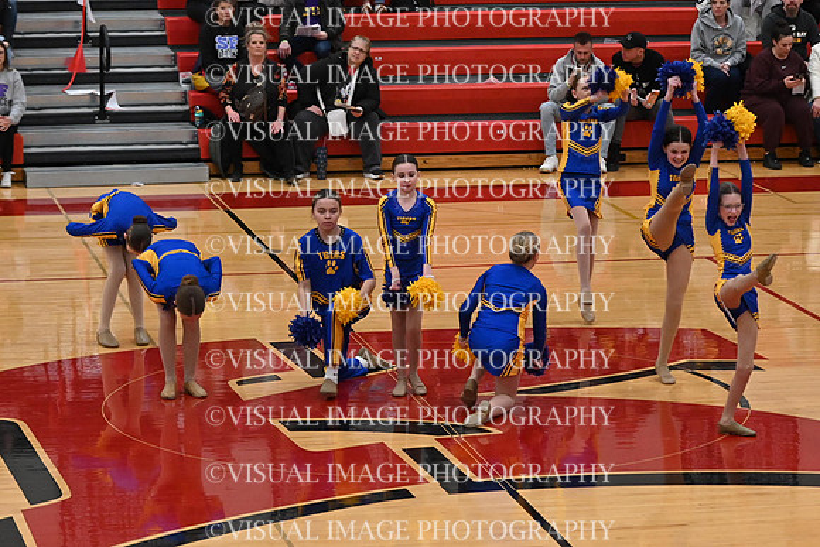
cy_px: 274
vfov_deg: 9.9
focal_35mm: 138
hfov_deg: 14.9
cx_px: 410
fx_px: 3144
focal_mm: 92
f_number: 4
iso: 6400
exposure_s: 1/400
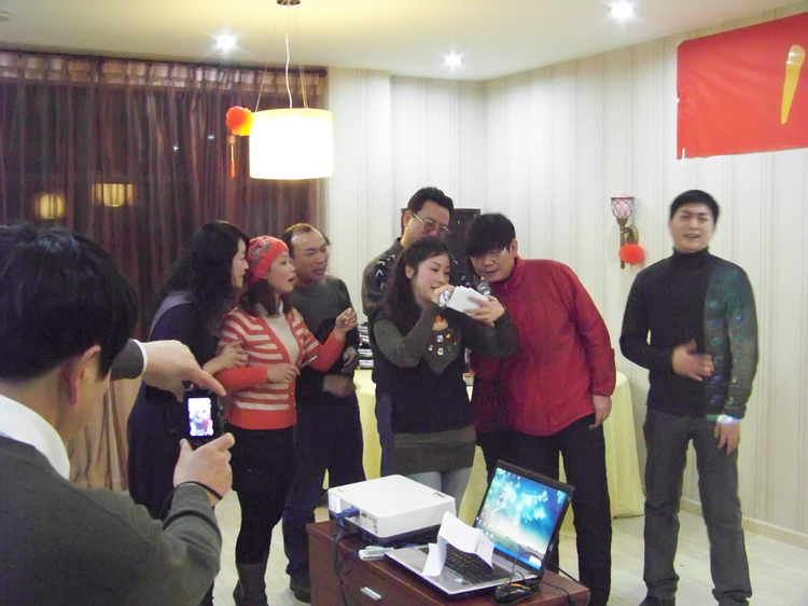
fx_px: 1003
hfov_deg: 43.9
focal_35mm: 43
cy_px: 303
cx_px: 404
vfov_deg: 33.6
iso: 1600
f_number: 3.2
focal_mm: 6.75
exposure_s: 1/30
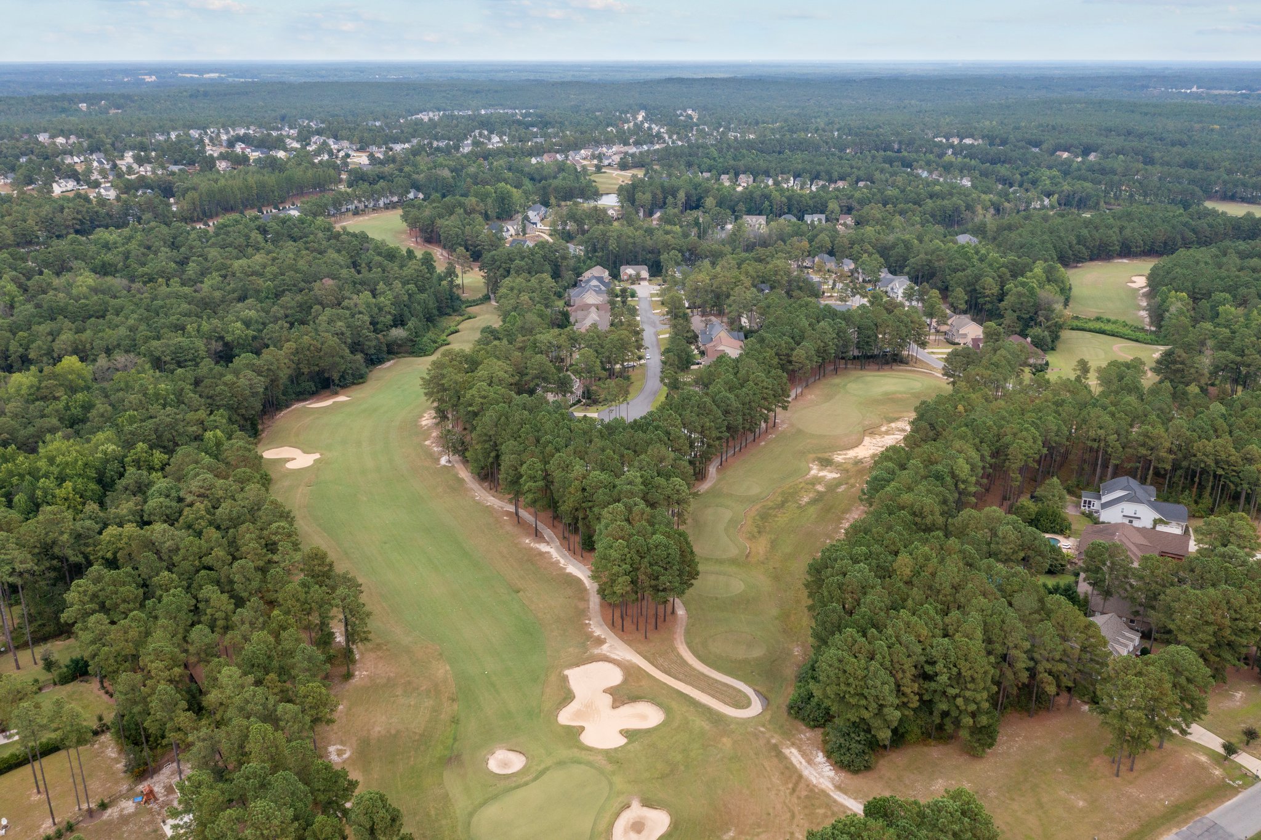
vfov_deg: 46.4
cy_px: 420
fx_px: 980
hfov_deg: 65.5
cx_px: 630
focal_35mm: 28
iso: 100
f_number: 5.6
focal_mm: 10.26
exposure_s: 1/320
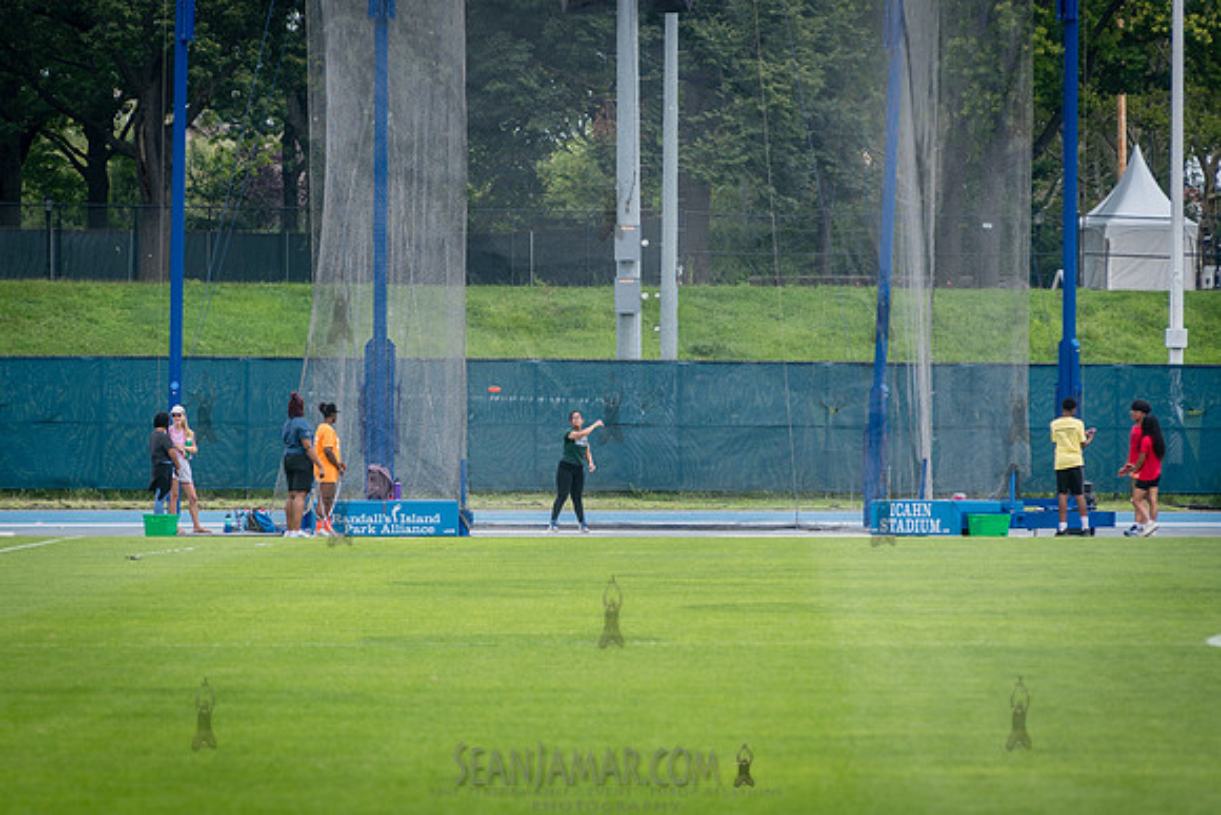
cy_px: 497
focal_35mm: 264
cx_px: 562
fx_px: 8960
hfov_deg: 7.8
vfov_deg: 5.2
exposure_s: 1/500
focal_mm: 200
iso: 160
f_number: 5
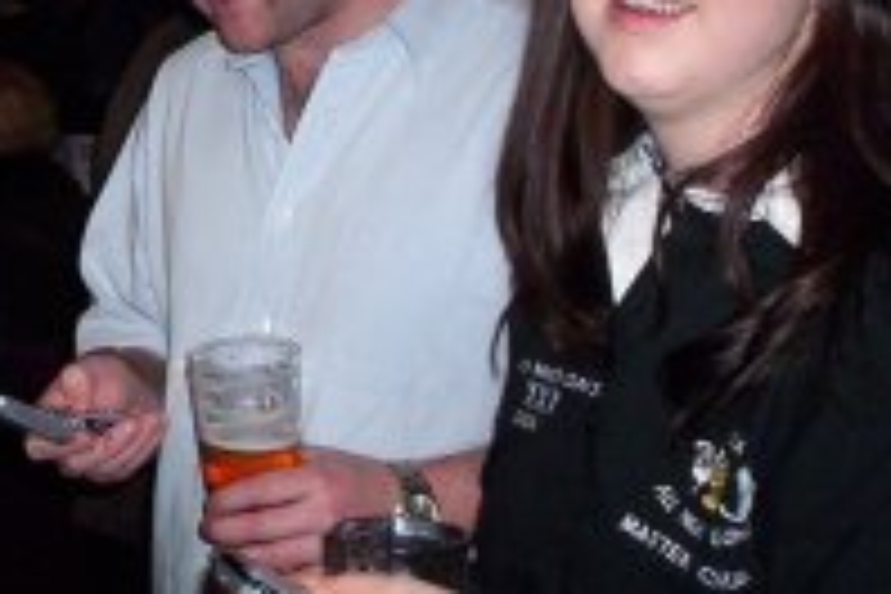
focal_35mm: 80
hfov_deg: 24.6
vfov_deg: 17.0
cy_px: 212
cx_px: 86
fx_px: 1980
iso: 140
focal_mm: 4.99
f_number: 4.5
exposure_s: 1/60
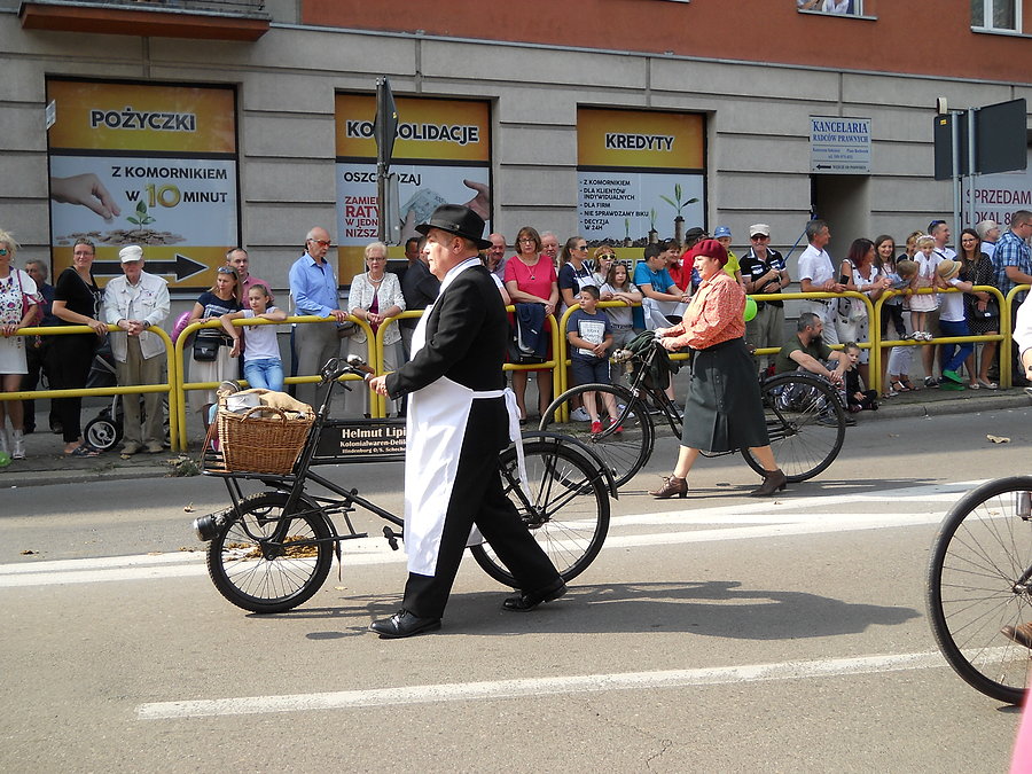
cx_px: 516
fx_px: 1222
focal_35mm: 41
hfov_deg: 45.8
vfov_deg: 35.1
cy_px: 387
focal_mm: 6.72
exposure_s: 1/320
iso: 80
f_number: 3.1
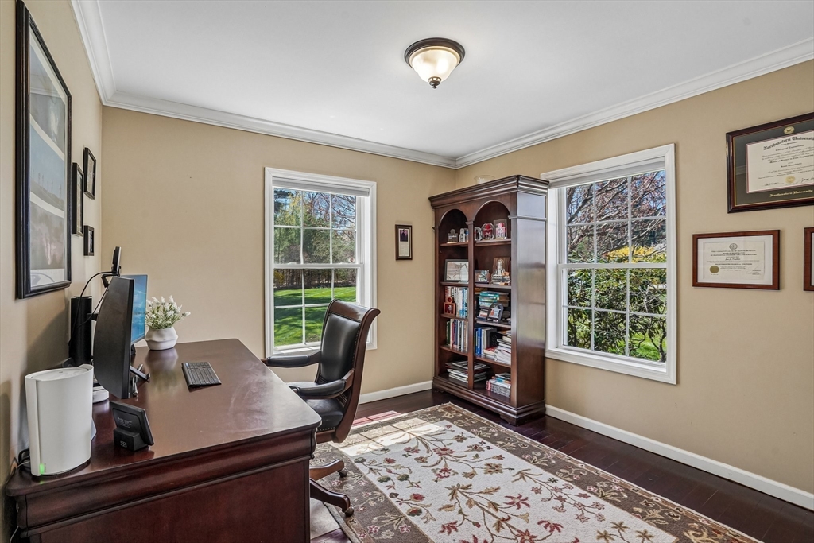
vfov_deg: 73.8
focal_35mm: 16
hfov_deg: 96.7
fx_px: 362
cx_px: 407
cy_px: 272
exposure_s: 1/30
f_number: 8
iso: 500
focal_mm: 16
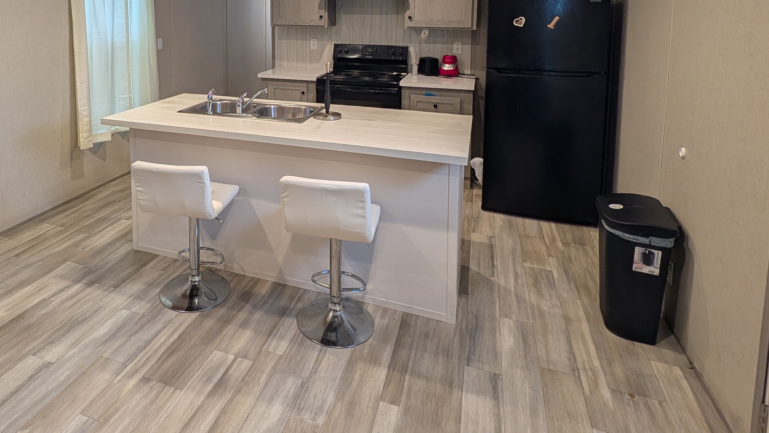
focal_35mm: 22
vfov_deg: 47.1
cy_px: 56
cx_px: 280
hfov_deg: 79.4
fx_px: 449
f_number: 1.95
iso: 54
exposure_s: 1/60
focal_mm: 2.23
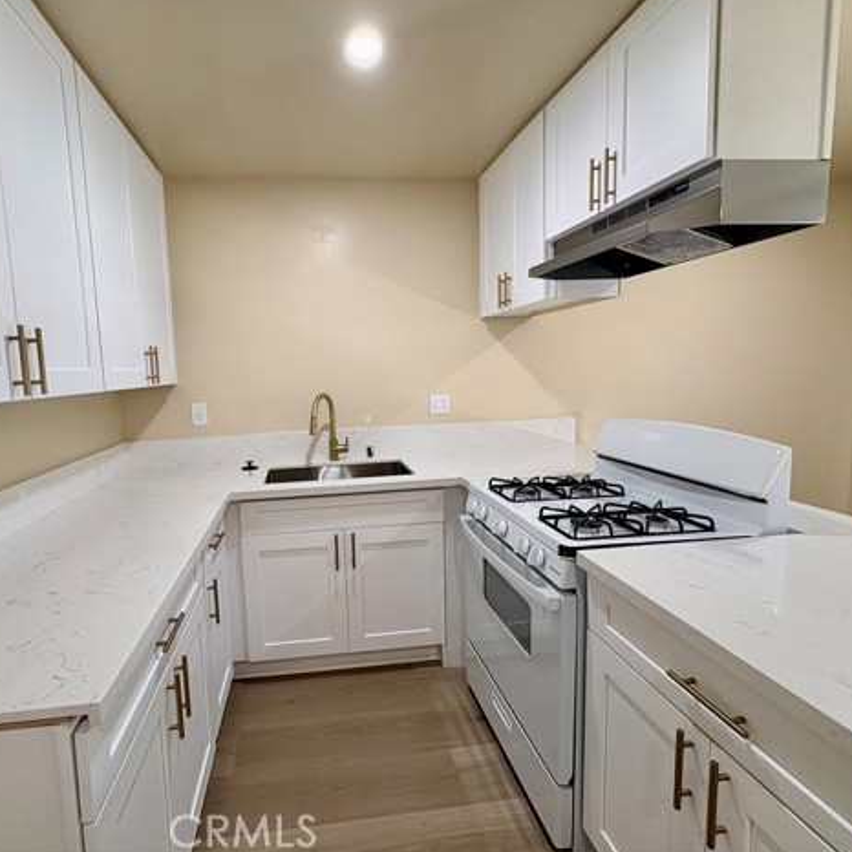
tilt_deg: -5.4
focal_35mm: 17
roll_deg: +2.2
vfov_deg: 84.0
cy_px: 419
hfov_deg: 83.2
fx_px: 473
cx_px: 353
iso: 160
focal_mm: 2.22
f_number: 2.2
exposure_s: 1/60
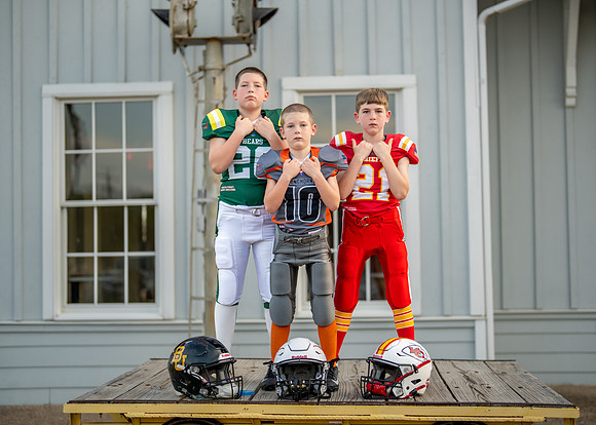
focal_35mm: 55
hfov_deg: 35.3
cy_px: 212
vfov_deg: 25.6
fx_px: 937
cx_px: 305
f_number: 1.2
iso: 200
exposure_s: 1/1250
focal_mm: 50
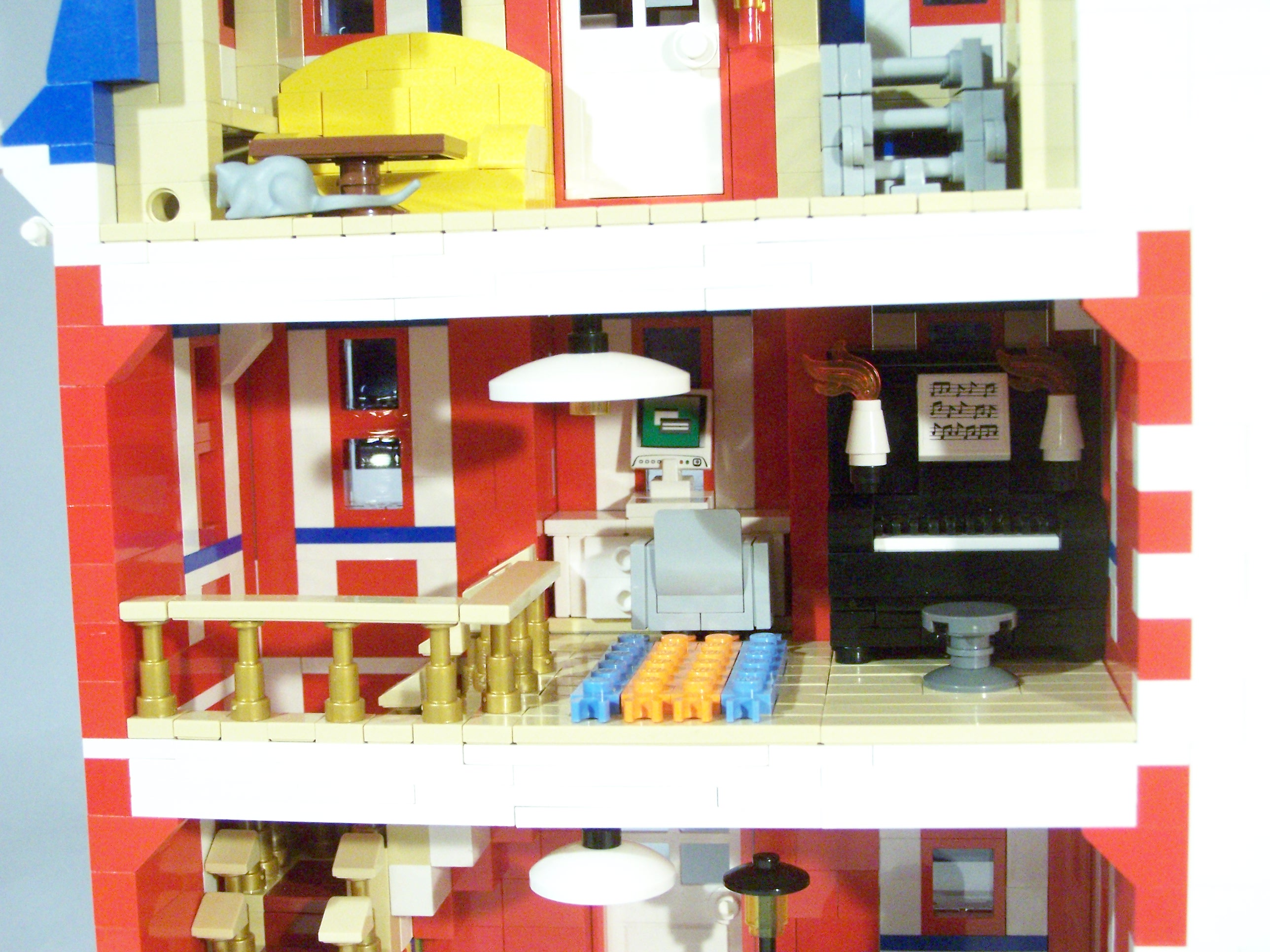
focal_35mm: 59
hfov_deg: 32.7
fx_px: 2165
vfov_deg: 24.8
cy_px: 476
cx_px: 635
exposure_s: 1/15
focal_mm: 9.8
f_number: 3.6
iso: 400
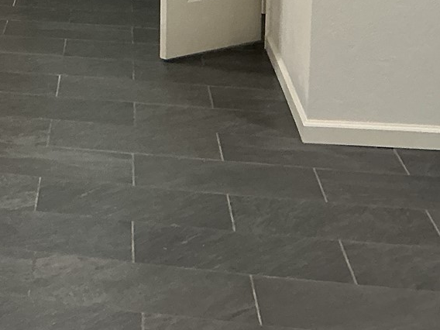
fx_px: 1246
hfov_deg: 17.6
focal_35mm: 98
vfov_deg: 14.2
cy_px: -158
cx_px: -253
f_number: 1.8
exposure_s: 1/60
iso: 80
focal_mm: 3
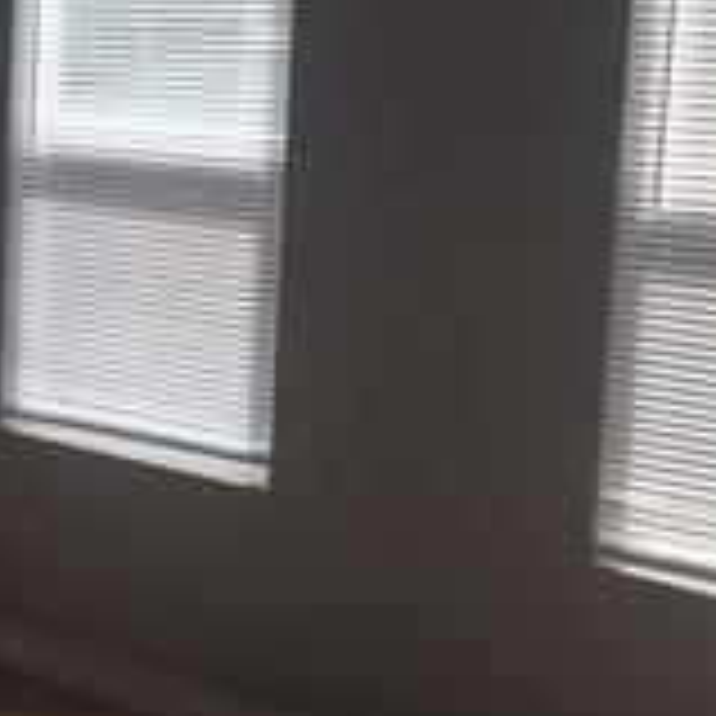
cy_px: 279
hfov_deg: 16.2
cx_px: -158
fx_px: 2410
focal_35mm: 103
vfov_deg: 16.9
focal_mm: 4.15
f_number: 2.2
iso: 25
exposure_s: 1/291
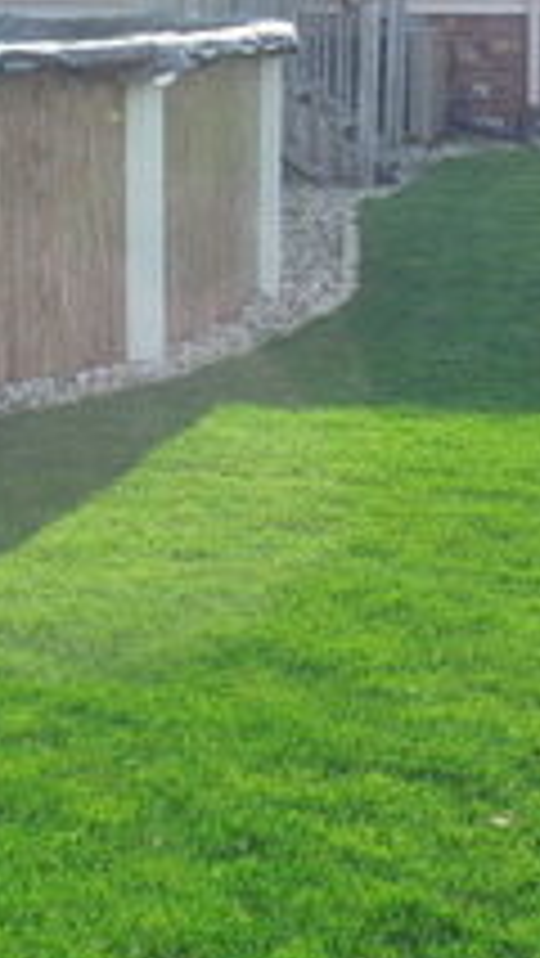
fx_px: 2085
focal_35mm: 82
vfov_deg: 25.6
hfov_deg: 14.6
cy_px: 234
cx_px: 40
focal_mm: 4.5
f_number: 3.3
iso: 100
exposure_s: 1/400
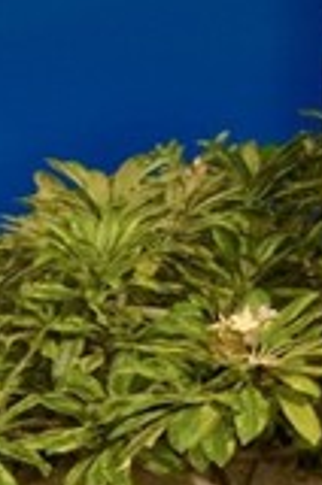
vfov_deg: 20.5
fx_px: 1267
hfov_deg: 8.7
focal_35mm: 94
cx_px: -884
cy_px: 562
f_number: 4.5
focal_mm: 10
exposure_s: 6
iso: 160
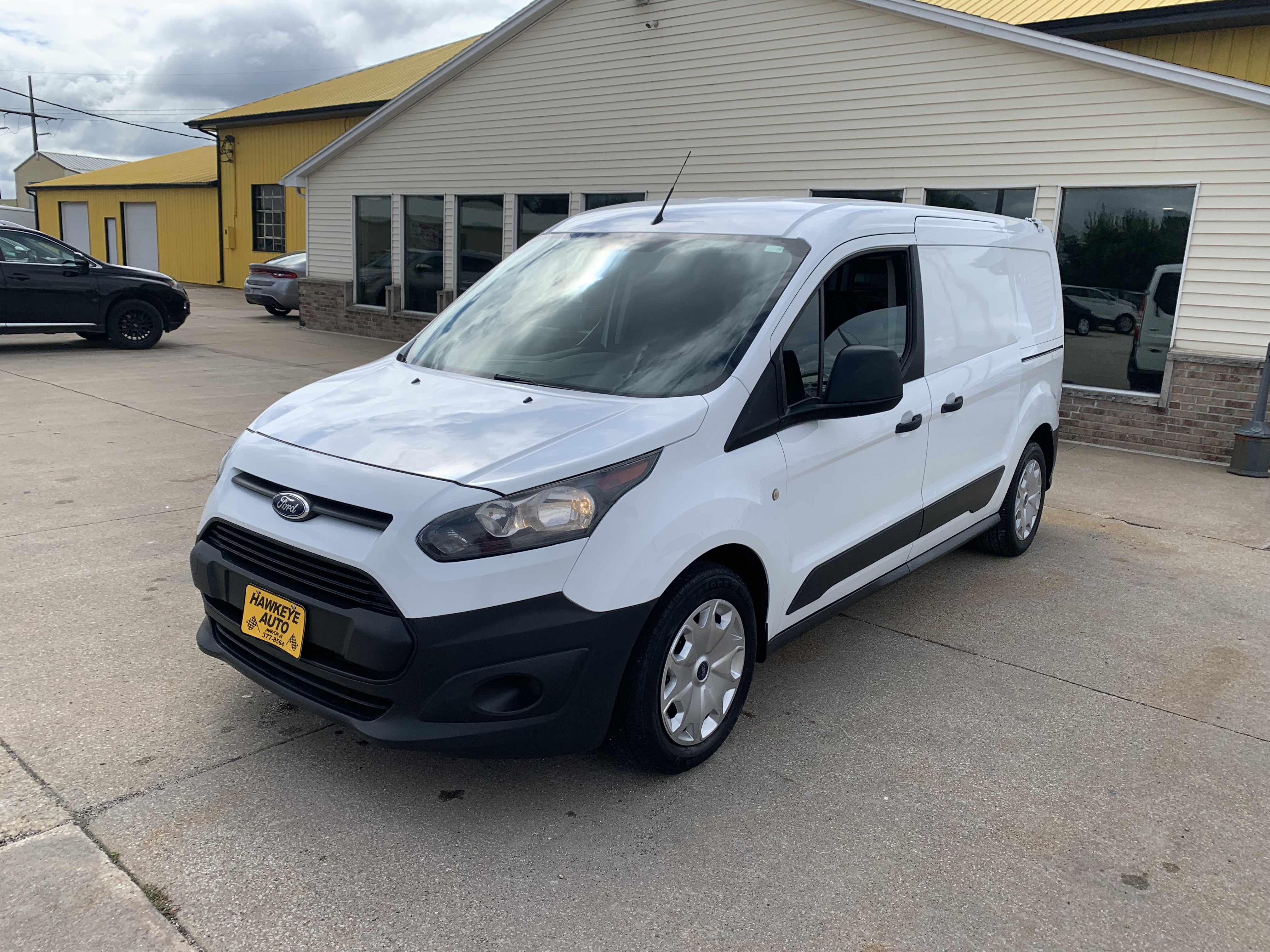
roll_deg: -1.8
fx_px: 954
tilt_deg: -11.0
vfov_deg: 53.1
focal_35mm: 26
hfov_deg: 67.3
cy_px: 476
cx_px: 635
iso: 25
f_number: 1.8
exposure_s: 1/2611
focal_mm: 4.25
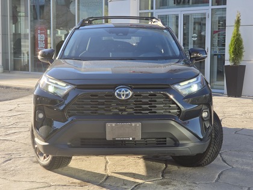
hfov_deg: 28.2
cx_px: 126
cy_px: 95
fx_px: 504
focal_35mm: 69
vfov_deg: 21.3
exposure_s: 1/197
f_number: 2.4
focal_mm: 7
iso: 25
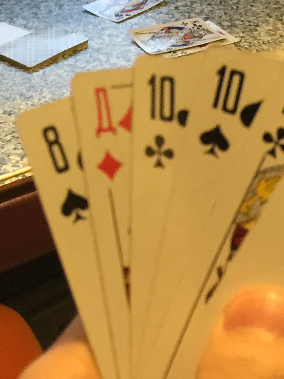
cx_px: 12
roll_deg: +2.3
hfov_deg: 15.3
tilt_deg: -15.7
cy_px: -66
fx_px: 1039
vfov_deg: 19.5
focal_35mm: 95
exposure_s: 1/17
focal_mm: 4.15
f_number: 2.2
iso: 125
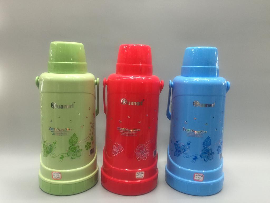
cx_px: 135
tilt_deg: -8.4
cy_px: 102
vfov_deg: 48.2
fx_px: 226
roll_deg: -2.5
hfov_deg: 61.7
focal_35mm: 29
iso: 64
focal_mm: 4.15
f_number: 2.2
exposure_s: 1/17
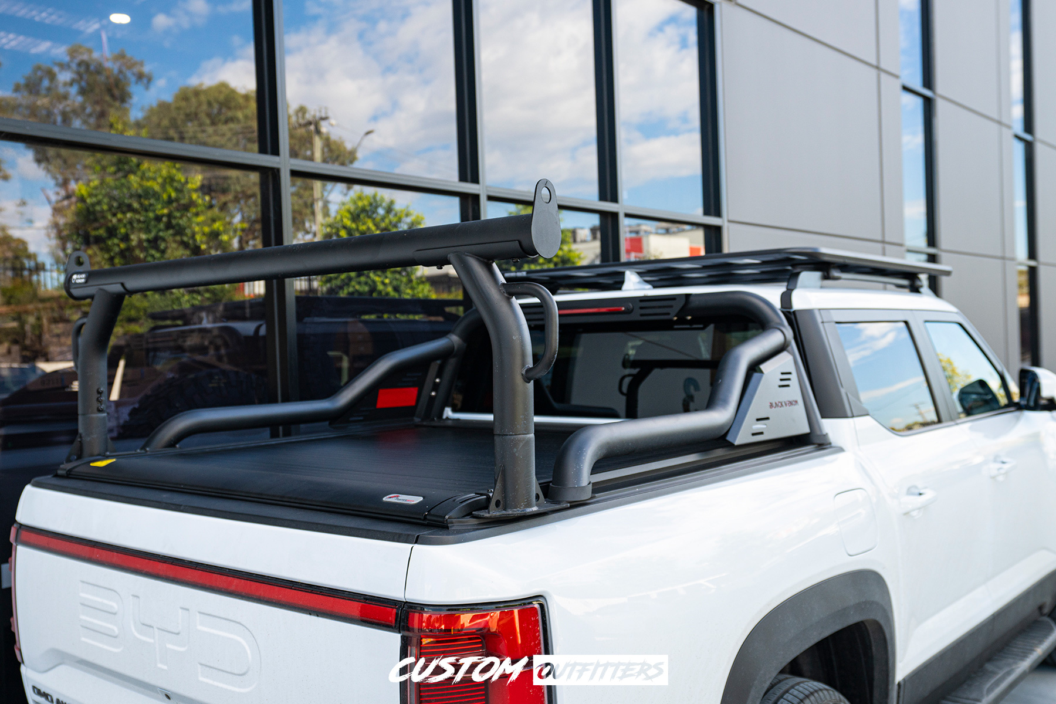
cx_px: 528
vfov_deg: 43.6
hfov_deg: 61.9
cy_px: 352
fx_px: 880
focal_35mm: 30
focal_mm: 30
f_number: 4
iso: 250
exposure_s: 1/160
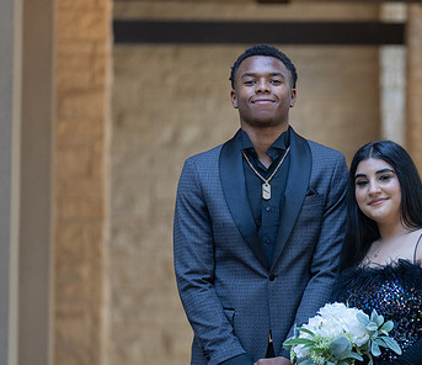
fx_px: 2898
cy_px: 229
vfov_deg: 7.2
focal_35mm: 225
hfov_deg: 8.3
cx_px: 317
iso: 1250
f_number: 2.8
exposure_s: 1/320
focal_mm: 121
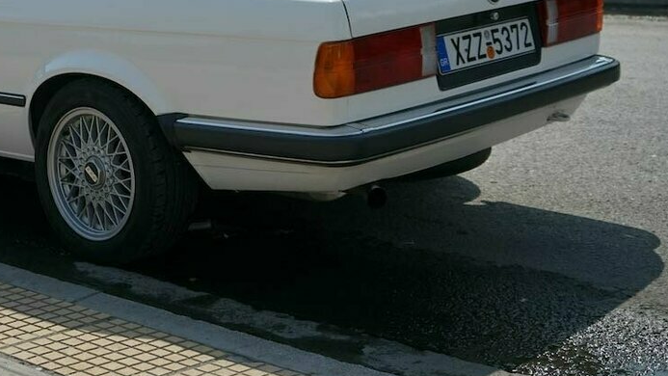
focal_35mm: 69
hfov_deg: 30.1
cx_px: 165
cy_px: 47
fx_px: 1222
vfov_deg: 17.3
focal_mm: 38
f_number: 4.5
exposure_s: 1/2500
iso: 160
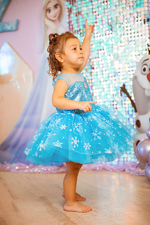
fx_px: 375
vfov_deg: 33.4
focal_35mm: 60
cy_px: 112
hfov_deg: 22.6
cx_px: 75
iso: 800
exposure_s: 1/400
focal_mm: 60
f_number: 2.8
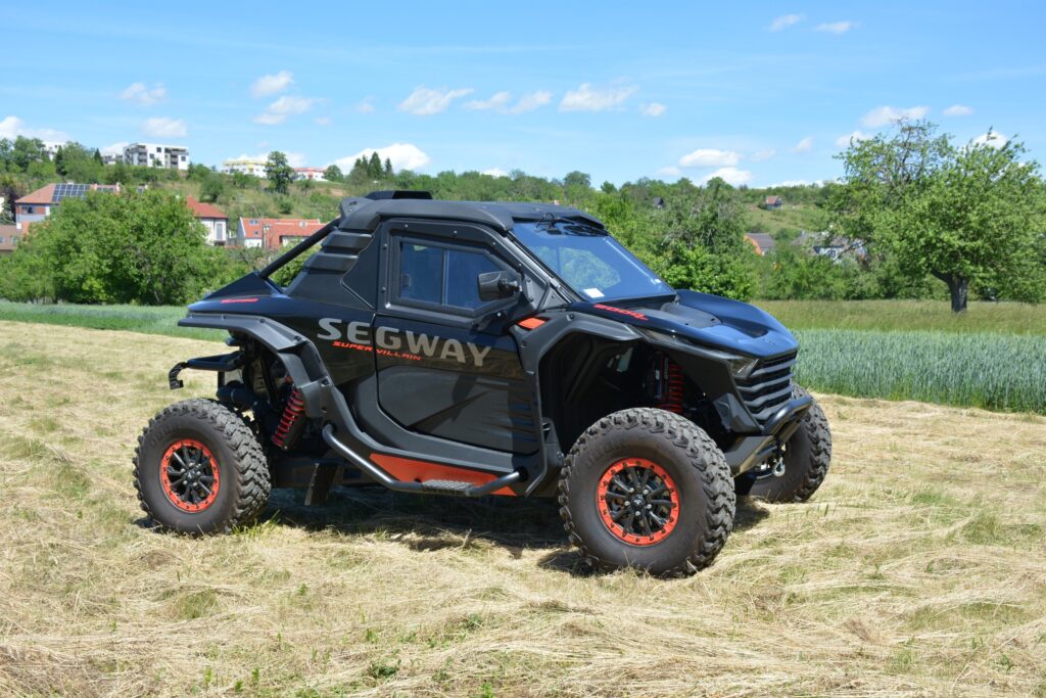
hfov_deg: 43.6
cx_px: 523
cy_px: 349
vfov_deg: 29.9
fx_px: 1308
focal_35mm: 45
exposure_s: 1/250
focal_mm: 30
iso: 160
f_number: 8
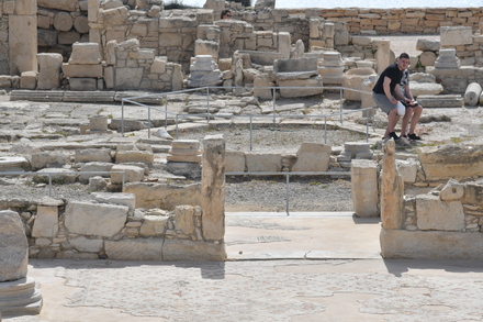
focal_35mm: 158
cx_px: 242
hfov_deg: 13.0
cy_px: 161
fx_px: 2112
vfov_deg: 8.7
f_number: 8
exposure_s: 1/1600
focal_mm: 105
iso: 250
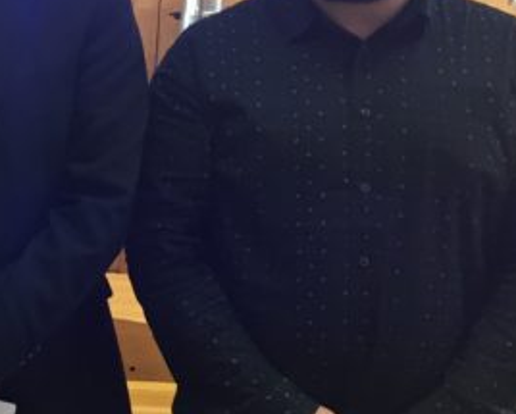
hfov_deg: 15.3
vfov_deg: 14.3
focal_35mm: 108
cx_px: -412
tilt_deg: -7.8
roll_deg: -0.9
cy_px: 233
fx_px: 1651
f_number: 2.2
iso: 100
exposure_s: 1/33
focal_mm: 4.15
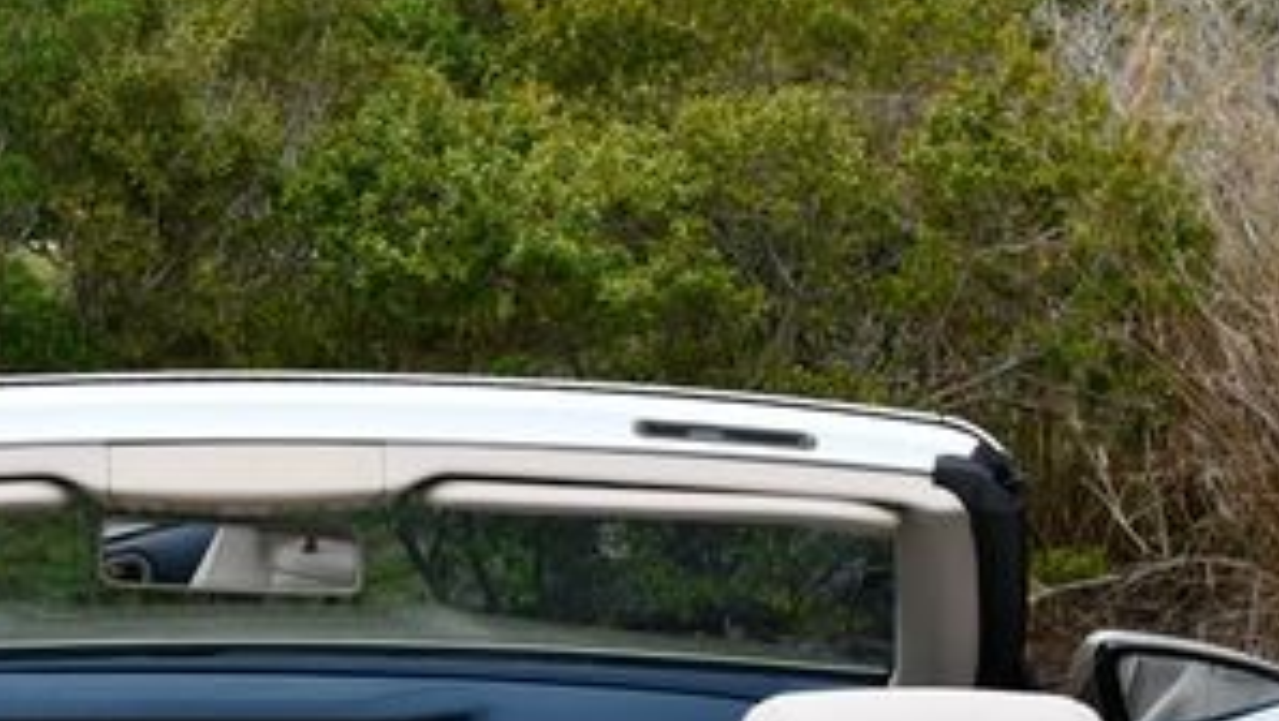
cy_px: 794
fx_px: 3054
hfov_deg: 23.2
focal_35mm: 90
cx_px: 215
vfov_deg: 13.2
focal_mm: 20
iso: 110
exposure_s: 1/250
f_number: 8
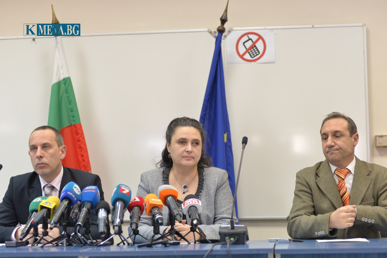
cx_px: 194
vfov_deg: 17.1
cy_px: 129
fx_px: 860
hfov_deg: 25.4
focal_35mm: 80
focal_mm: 80
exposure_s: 1/160
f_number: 3.5
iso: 3200
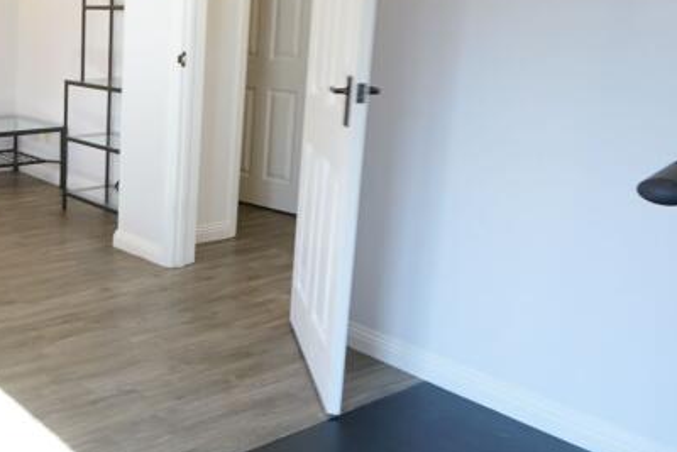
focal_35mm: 41
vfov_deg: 32.4
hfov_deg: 41.4
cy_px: 148
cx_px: 5
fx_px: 771
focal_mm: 16
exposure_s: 1/15
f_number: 8
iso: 500
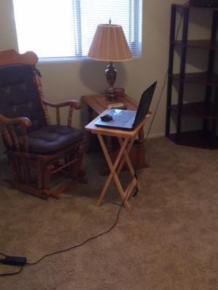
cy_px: 171
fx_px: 386
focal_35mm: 46
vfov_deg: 41.1
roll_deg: -2.2
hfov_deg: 31.0
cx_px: 163
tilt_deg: -26.8
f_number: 2.2
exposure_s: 1/30
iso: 250
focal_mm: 4.15
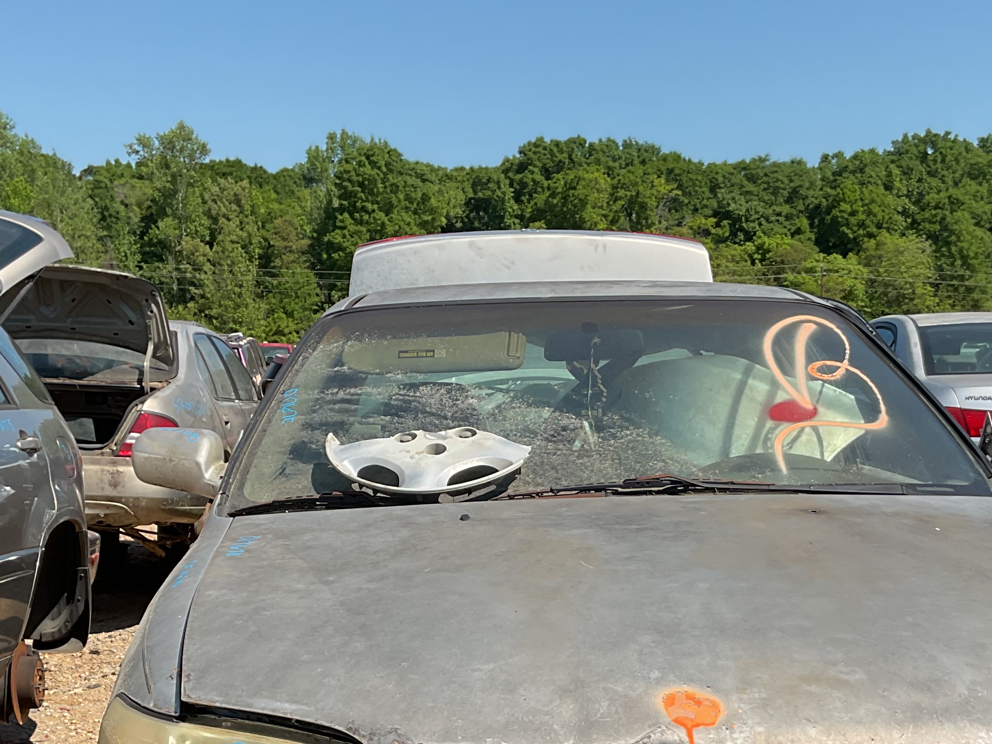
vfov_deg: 24.9
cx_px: 533
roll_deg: +2.7
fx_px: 1634
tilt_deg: -12.0
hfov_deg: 33.8
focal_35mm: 57
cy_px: 663
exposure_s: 1/1730
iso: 16
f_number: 1.8
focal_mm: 3
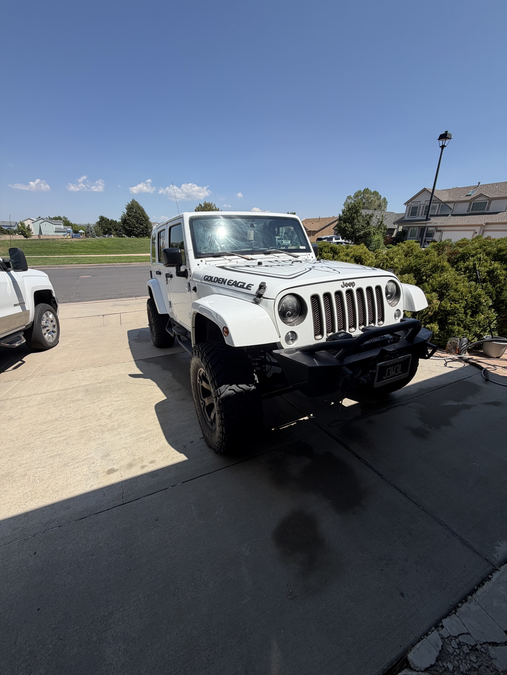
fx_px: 273
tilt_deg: -20.1
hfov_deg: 85.7
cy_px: 338
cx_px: 254
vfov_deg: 102.1
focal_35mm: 14
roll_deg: -2.5
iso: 20
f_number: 2.2
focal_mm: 2.22
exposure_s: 1/779
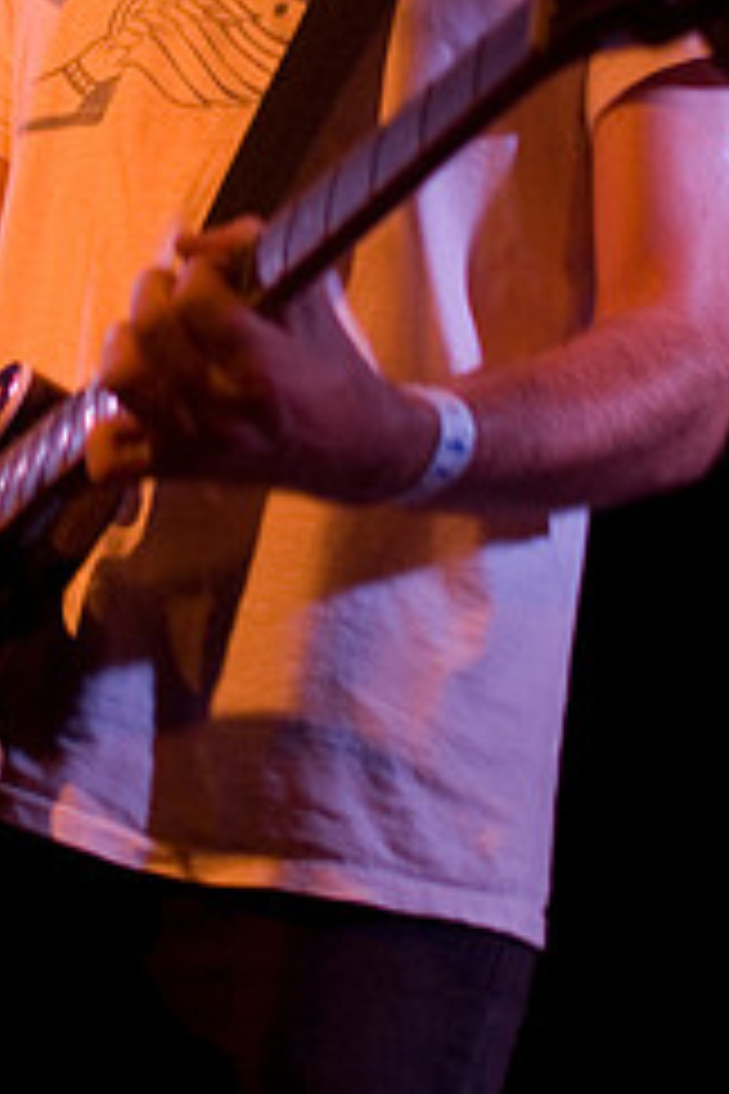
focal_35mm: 111
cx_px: 259
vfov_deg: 18.2
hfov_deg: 12.3
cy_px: 131
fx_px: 3371
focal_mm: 40
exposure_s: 1/60
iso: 800
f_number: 2.8
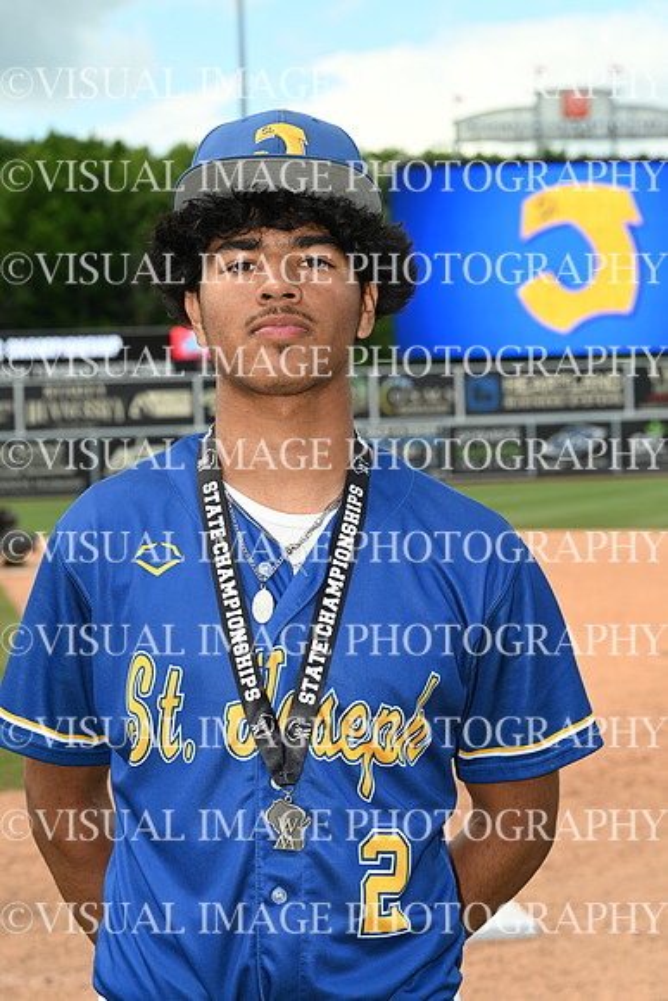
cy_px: 500
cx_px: 334
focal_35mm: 86
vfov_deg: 23.6
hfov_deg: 15.9
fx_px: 2392
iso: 160
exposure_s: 1/160
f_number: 8
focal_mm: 86
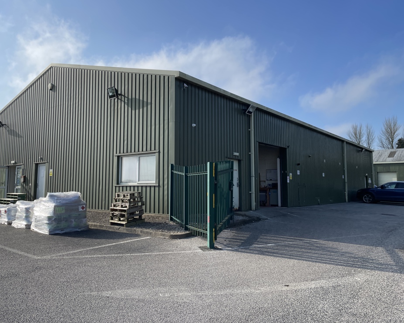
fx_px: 335
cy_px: 158
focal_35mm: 28
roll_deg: -0.1
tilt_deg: +5.0
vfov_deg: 51.5
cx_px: 182
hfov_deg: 62.1
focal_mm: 4.2
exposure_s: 1/3205
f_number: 1.6
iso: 32
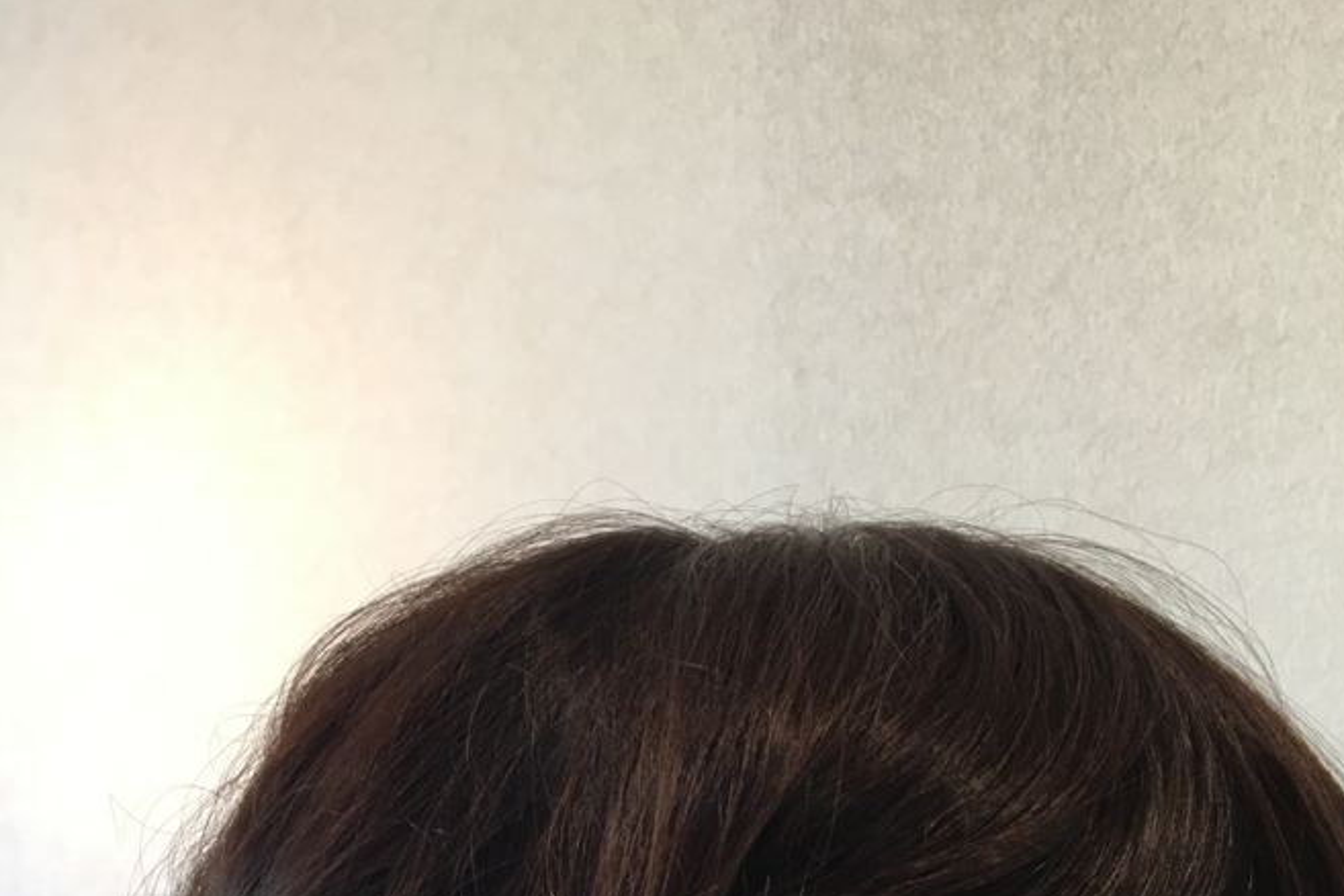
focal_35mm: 47
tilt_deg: +0.4
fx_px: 1755
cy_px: 974
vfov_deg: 26.5
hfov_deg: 41.9
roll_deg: +4.1
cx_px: 620
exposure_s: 1/30
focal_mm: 4.15
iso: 40
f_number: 2.2
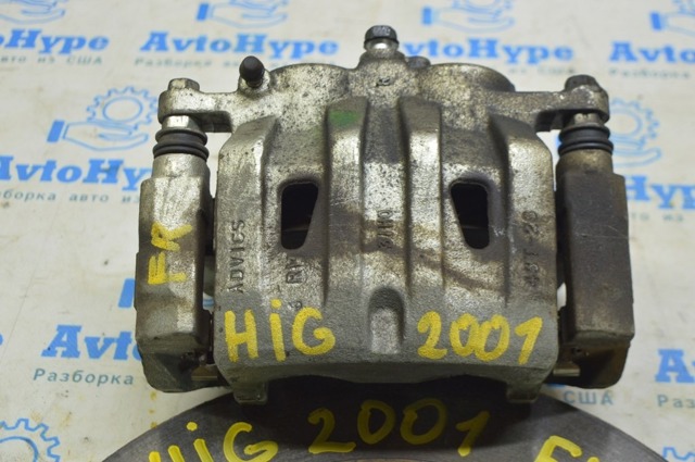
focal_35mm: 60
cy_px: 231
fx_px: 1157
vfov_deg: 22.6
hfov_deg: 33.4
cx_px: 348
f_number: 5.6
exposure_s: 1/20
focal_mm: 40
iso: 400
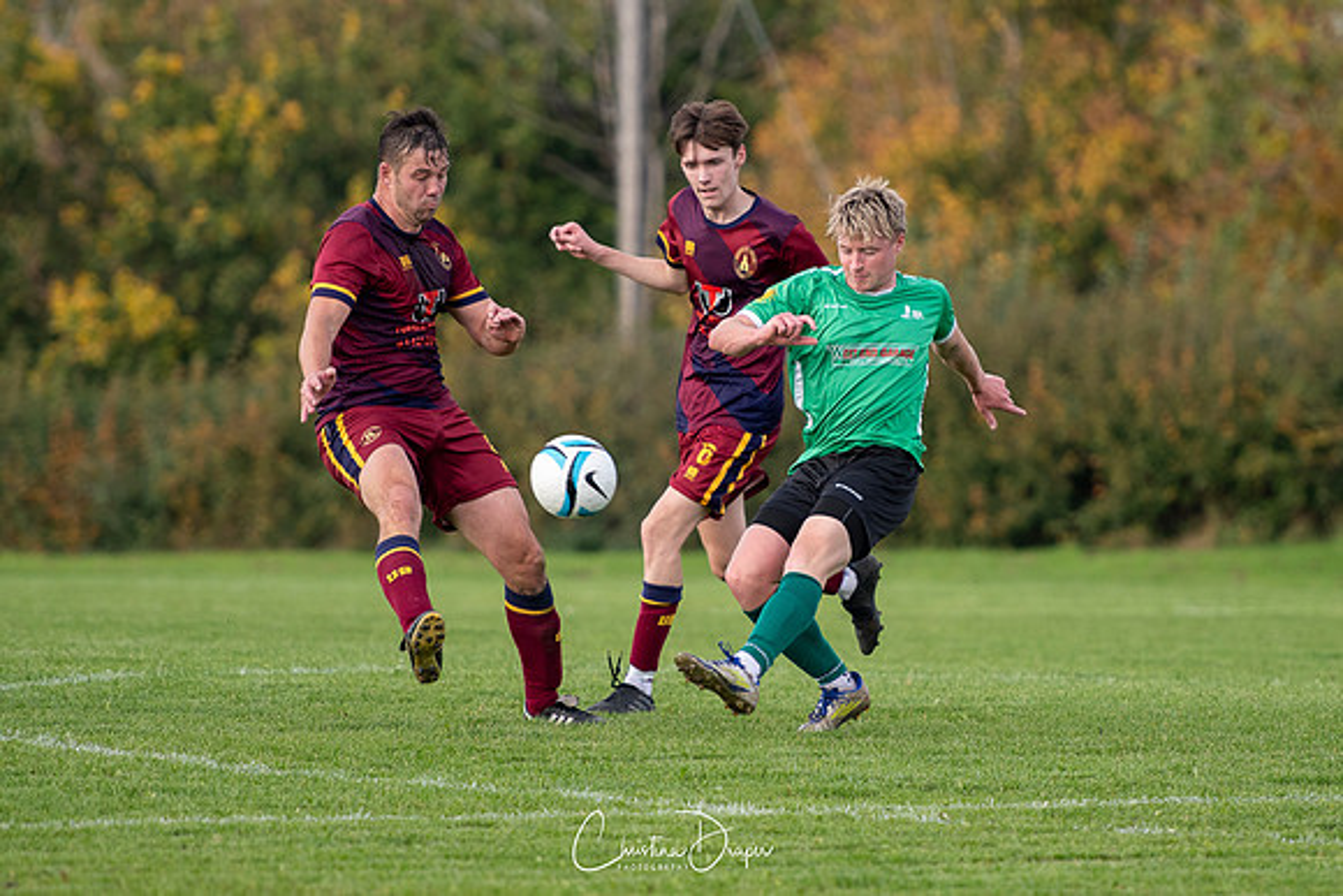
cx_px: 787
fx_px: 14968
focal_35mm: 401
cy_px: 450
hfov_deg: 5.1
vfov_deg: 3.4
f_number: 2.8
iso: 320
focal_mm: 195
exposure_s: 1/1600
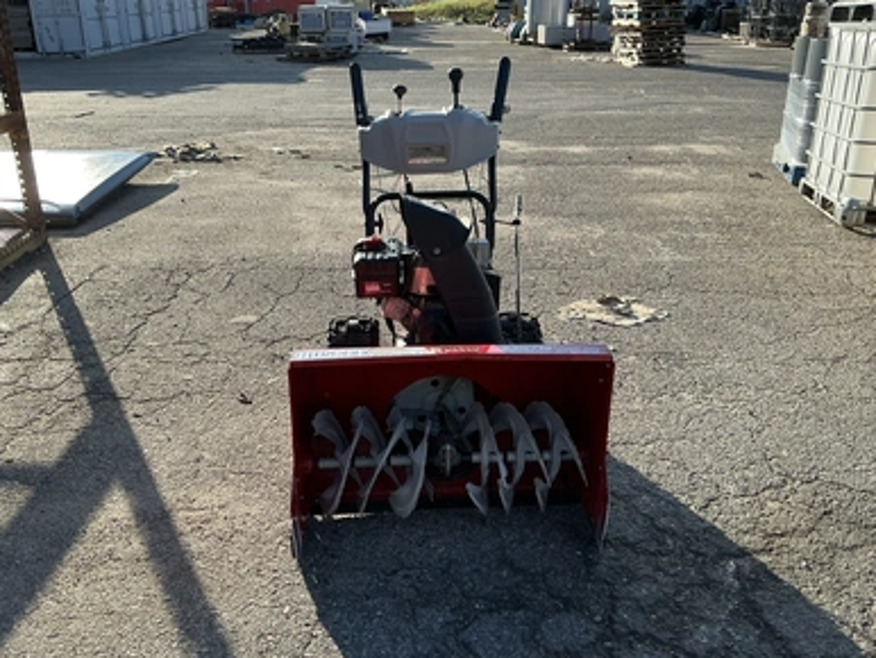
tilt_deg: -23.2
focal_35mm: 29
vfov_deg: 48.3
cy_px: 334
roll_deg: -1.6
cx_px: 427
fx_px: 734
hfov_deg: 61.6
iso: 25
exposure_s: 1/719
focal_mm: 3
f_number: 1.8
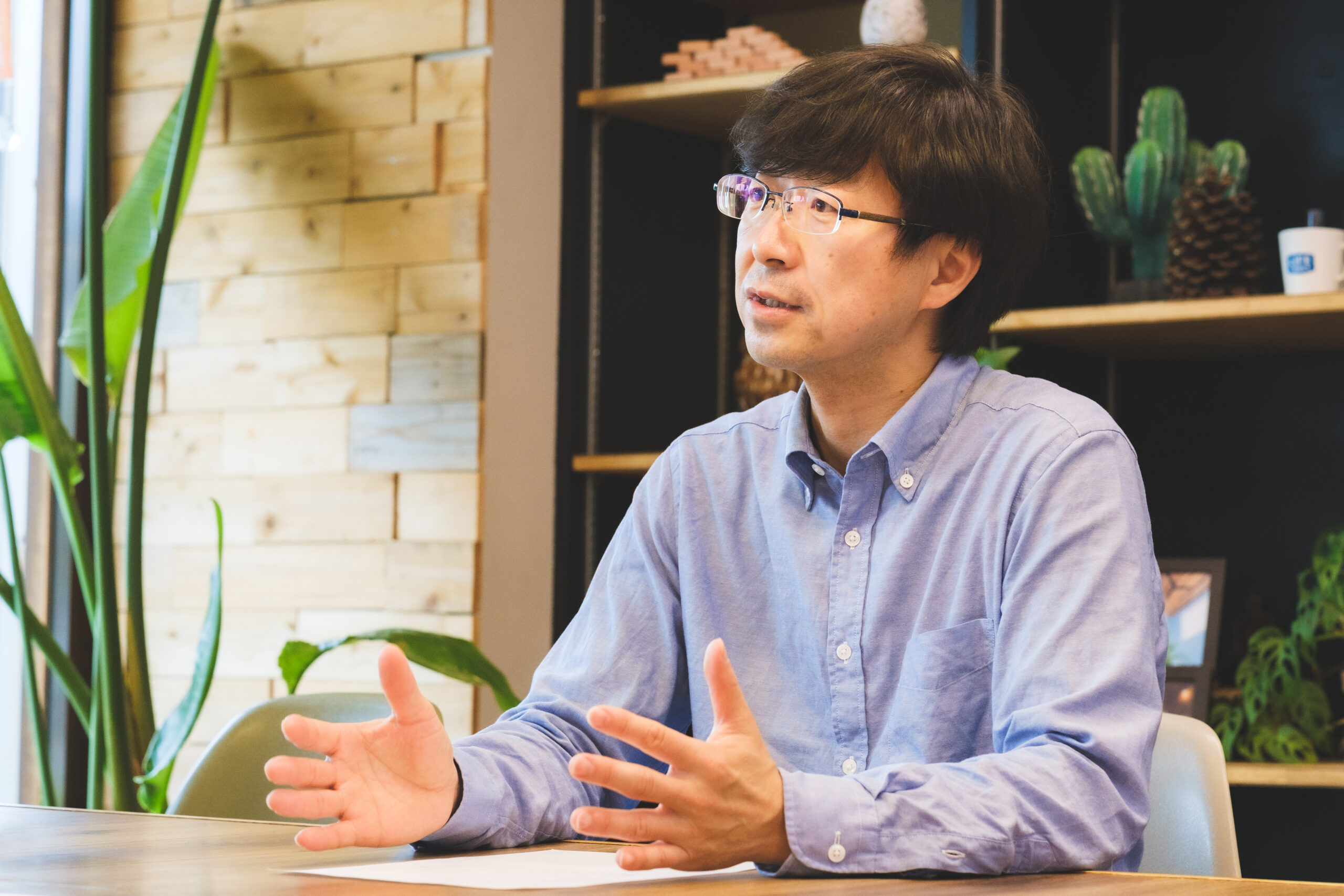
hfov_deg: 24.2
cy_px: 448
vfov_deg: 16.3
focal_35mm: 84
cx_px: 672
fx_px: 3136
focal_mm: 56
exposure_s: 1/125
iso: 1600
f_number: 4.5
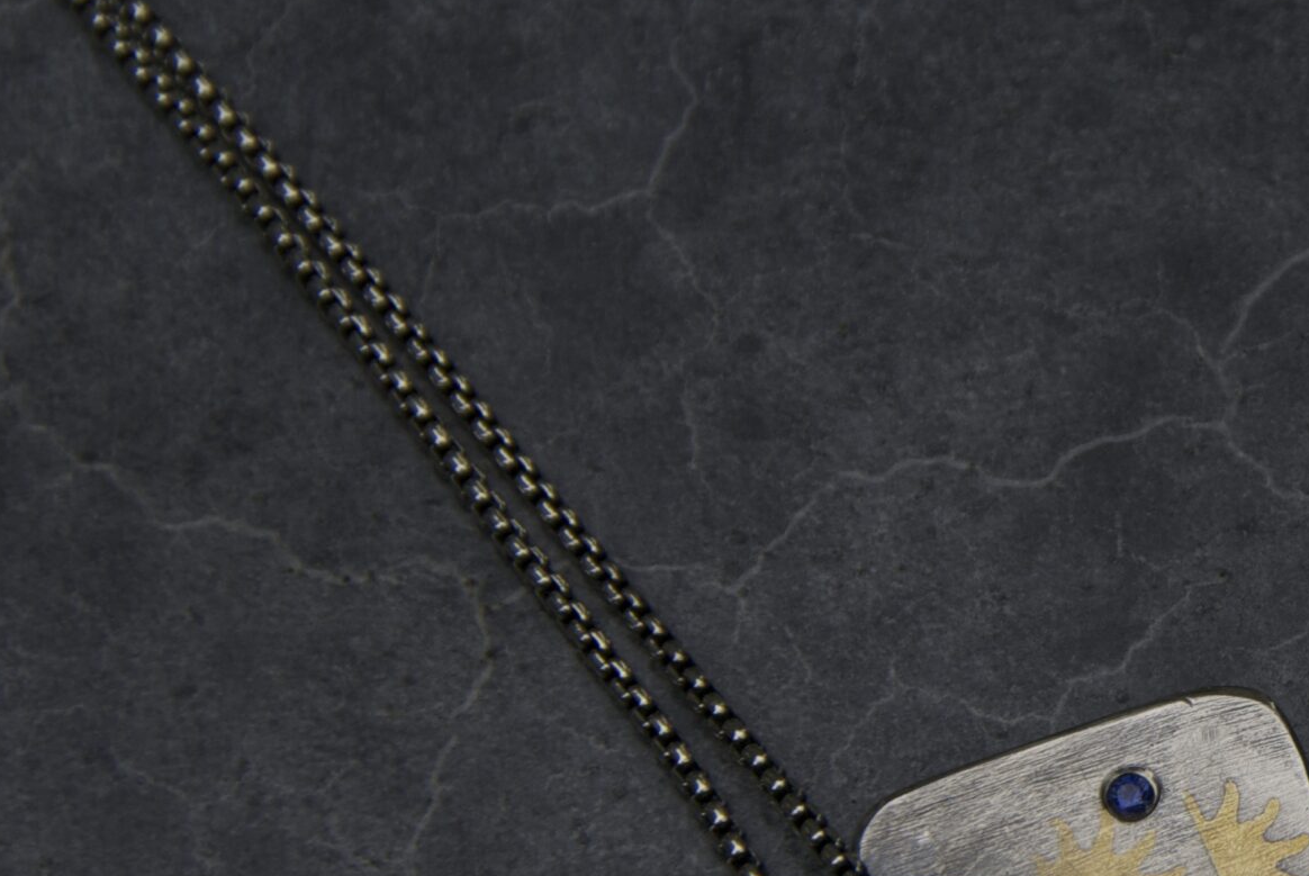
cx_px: 1433
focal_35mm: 330
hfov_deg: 6.2
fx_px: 12013
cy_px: 553
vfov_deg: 4.2
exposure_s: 1/200
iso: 100
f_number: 9
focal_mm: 100
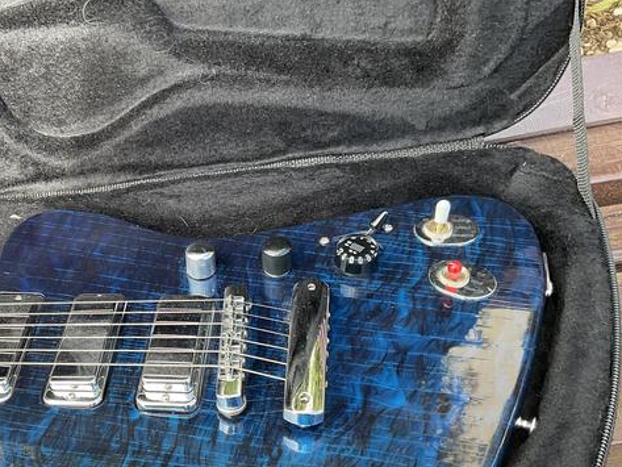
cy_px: 335
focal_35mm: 49
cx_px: 188
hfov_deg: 38.3
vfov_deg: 29.3
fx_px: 881
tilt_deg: -55.0
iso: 32
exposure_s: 1/122
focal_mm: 3
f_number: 1.8
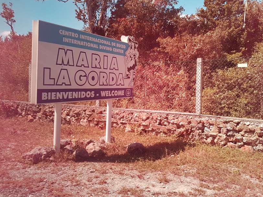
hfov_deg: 54.9
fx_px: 251
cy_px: 80
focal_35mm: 33
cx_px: 161
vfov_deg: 42.8
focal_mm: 4.2
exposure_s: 1/33
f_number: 1.7
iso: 160
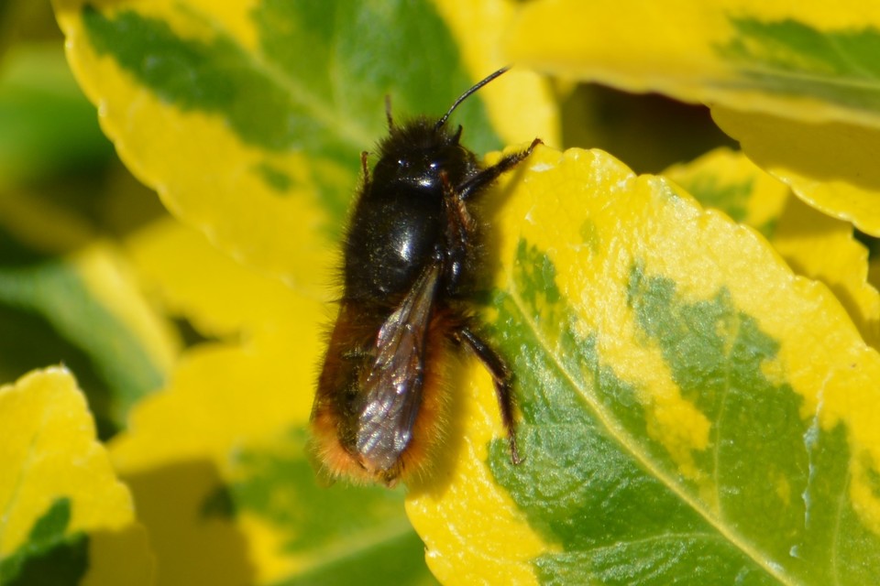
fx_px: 10999
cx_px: 440
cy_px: 293
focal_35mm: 450
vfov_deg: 3.1
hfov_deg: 4.6
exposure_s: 1/320
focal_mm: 300
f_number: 8
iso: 100
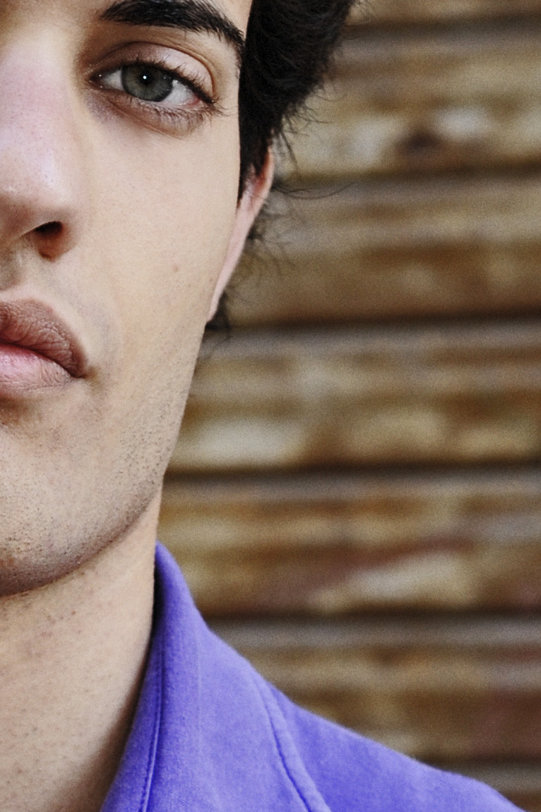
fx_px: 4172
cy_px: 871
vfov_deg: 11.0
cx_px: -109
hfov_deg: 7.4
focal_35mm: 185
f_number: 5
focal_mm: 50
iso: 400
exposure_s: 1/200
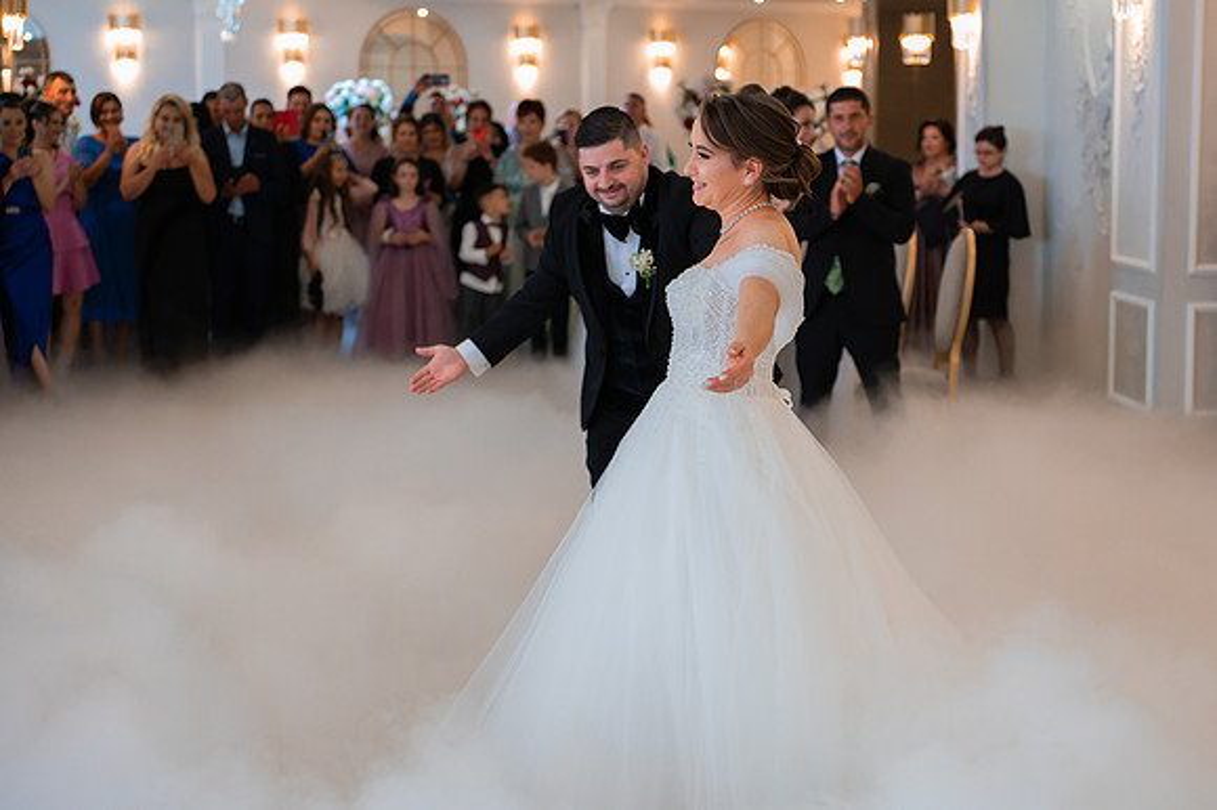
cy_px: 364
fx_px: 2160
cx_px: 671
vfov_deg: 21.2
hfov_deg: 31.4
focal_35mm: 64
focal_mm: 58
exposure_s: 1/320
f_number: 2.8
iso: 2500
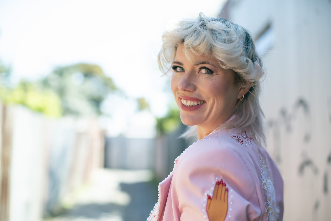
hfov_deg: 39.6
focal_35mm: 50
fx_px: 460
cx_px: 166
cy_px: 110
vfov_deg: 27.0
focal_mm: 50
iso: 250
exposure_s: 1/1250
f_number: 2
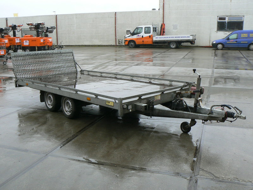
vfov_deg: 39.7
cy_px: 95
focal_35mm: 36
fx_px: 263
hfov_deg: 51.4
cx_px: 126
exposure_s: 1/100
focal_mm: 6
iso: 80
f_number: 4
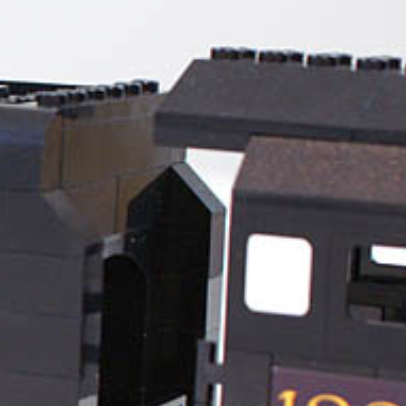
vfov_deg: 8.3
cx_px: -357
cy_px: 274
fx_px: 2800
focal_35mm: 211
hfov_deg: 8.0
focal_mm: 35
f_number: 5.6
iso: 800
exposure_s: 1/13
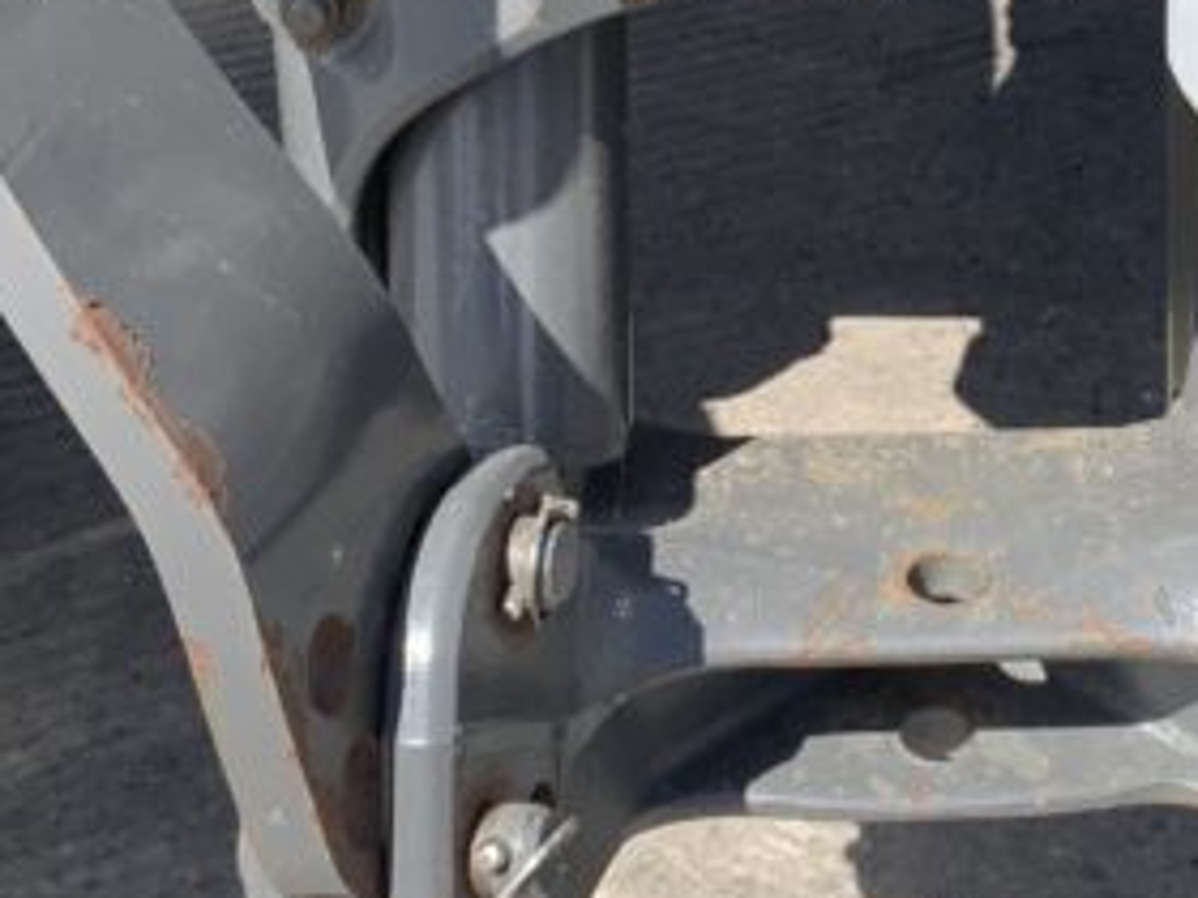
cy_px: 4
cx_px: 1082
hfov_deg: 18.2
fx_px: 3668
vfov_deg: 13.8
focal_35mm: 106
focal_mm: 3
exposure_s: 1/759
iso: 16
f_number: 1.8
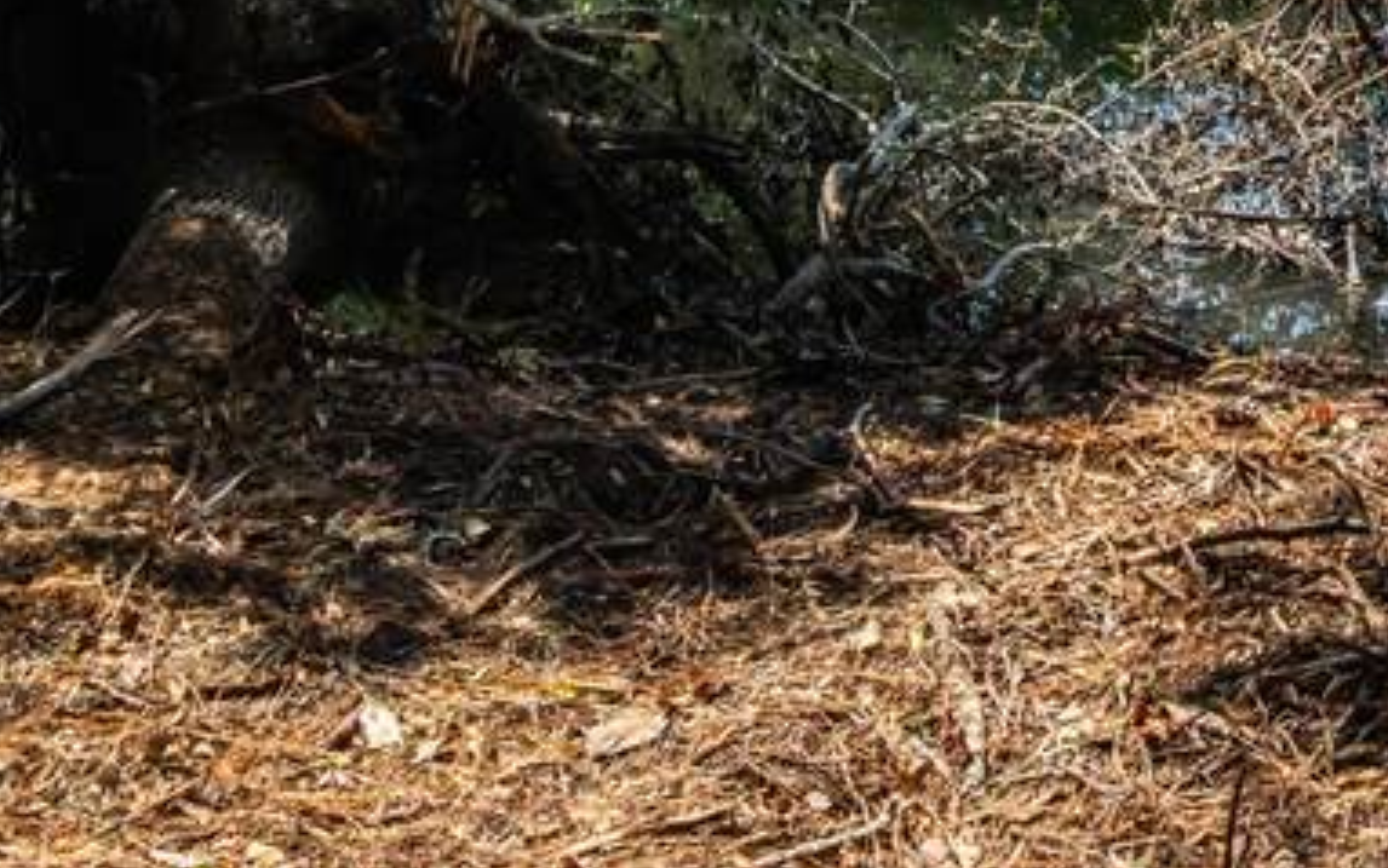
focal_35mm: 82
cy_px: -674
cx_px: 1740
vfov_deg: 14.2
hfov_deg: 22.8
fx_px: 3103
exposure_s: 1/640
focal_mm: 24
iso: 500
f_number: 10
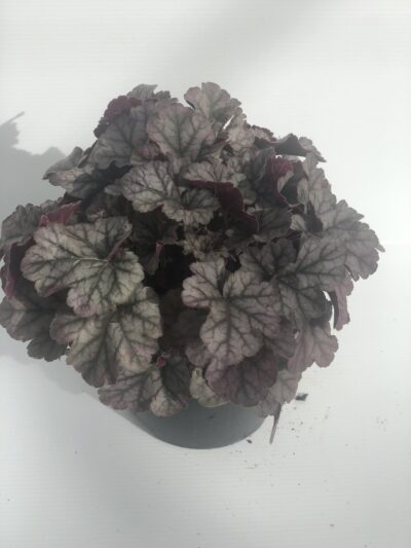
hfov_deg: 28.0
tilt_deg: -40.3
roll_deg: -2.4
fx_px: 823
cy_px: 274
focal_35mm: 52
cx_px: 206
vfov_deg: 36.8
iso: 16
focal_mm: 6
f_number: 2.4
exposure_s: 1/578
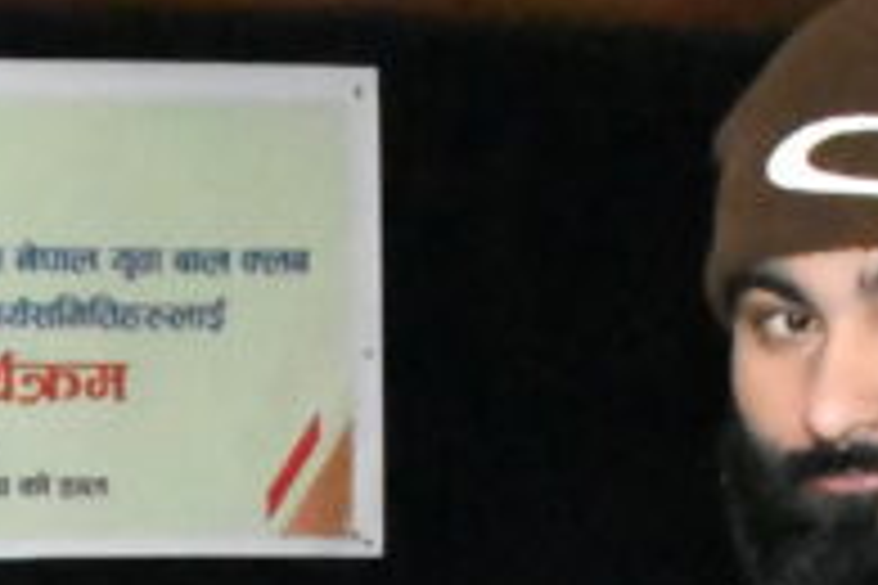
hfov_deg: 14.4
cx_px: 252
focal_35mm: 142
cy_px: 1080
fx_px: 3463
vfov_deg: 9.2
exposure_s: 1/250
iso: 51200
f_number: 3.5
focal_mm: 18
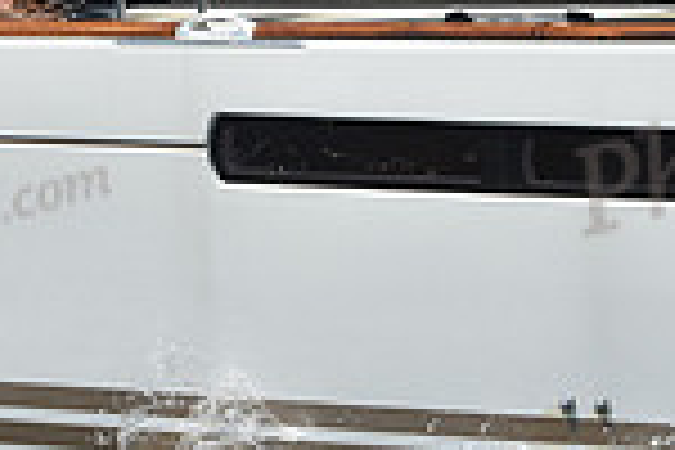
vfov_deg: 4.1
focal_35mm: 333
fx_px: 6243
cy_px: -52
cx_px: 346
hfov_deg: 6.2
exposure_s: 1/1250
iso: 250
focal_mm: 86
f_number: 9
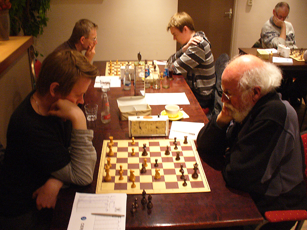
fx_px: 328
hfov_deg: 50.1
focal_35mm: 37
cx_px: 154
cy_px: 115
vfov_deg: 38.7
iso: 200
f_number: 2.8
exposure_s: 1/8
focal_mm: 6.1
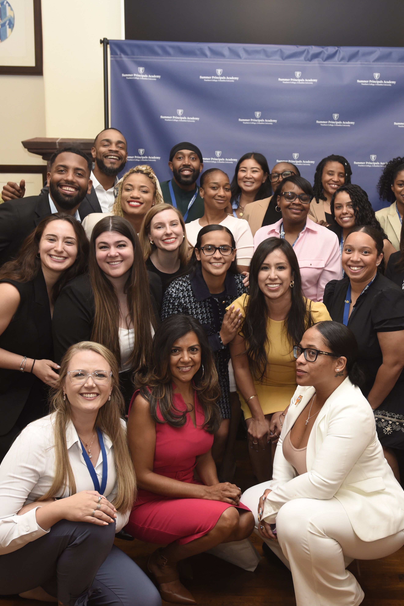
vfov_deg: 50.7
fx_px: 640
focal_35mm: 38
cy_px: 307
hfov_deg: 34.6
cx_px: 284
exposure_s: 1/125
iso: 800
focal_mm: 25
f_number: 5
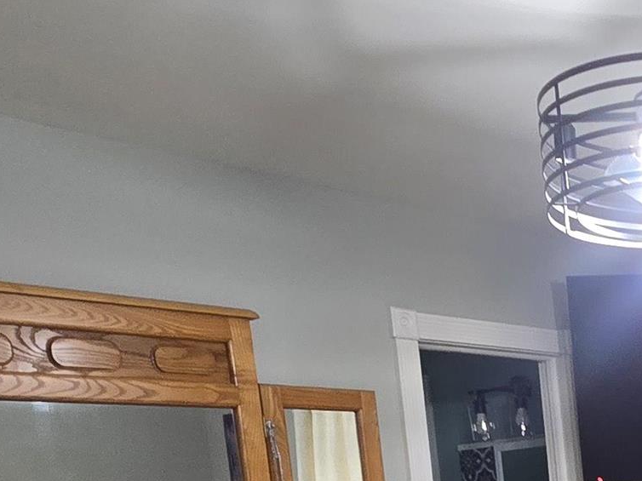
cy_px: 680
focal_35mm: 53
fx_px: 983
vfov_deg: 23.2
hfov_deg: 29.2
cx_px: 835
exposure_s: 1/60
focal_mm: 2.2
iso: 250
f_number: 2.2
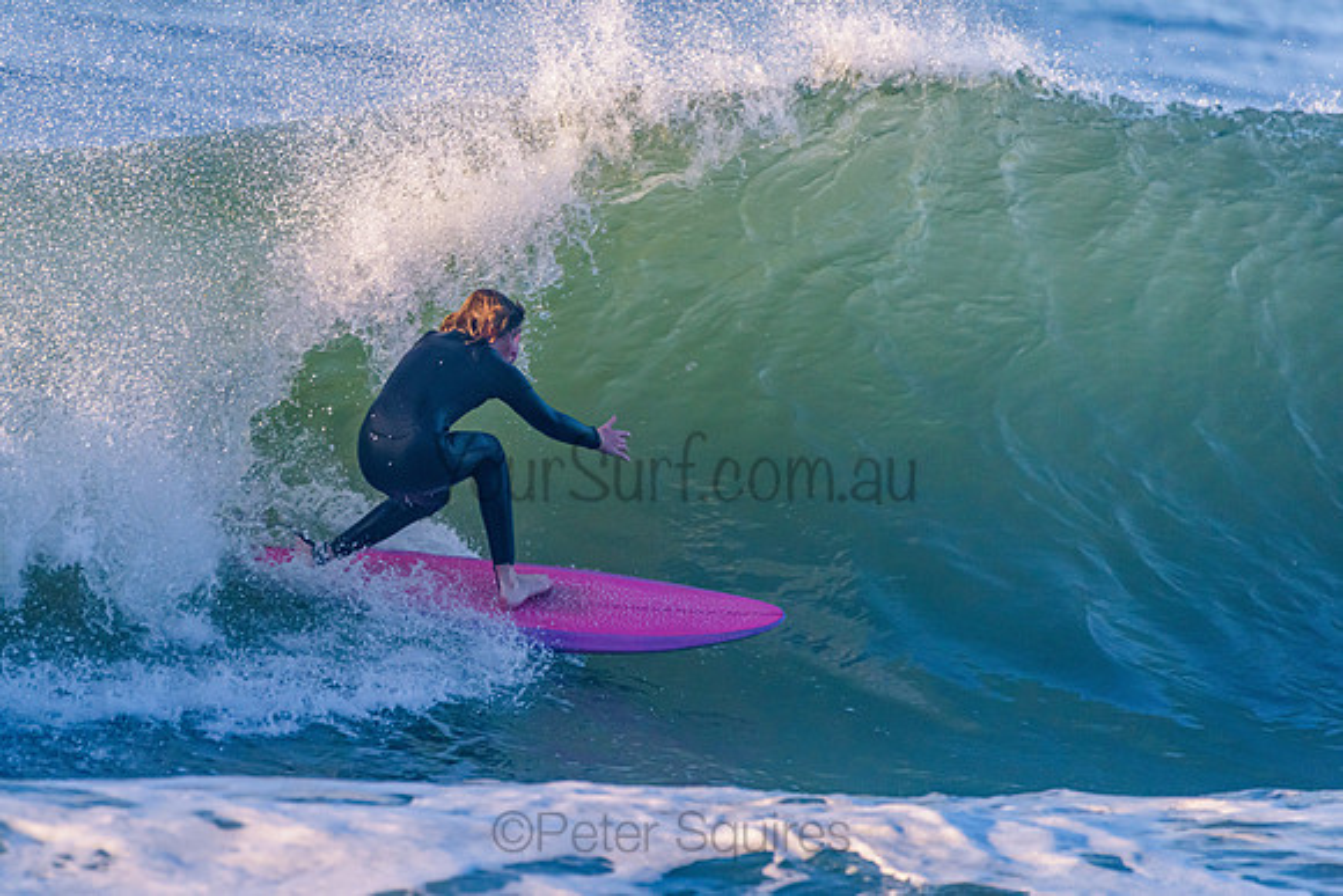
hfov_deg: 3.4
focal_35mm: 608
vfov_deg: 2.3
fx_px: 22687
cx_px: 528
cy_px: 545
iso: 640
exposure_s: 1/2000
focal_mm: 500
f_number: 5.6
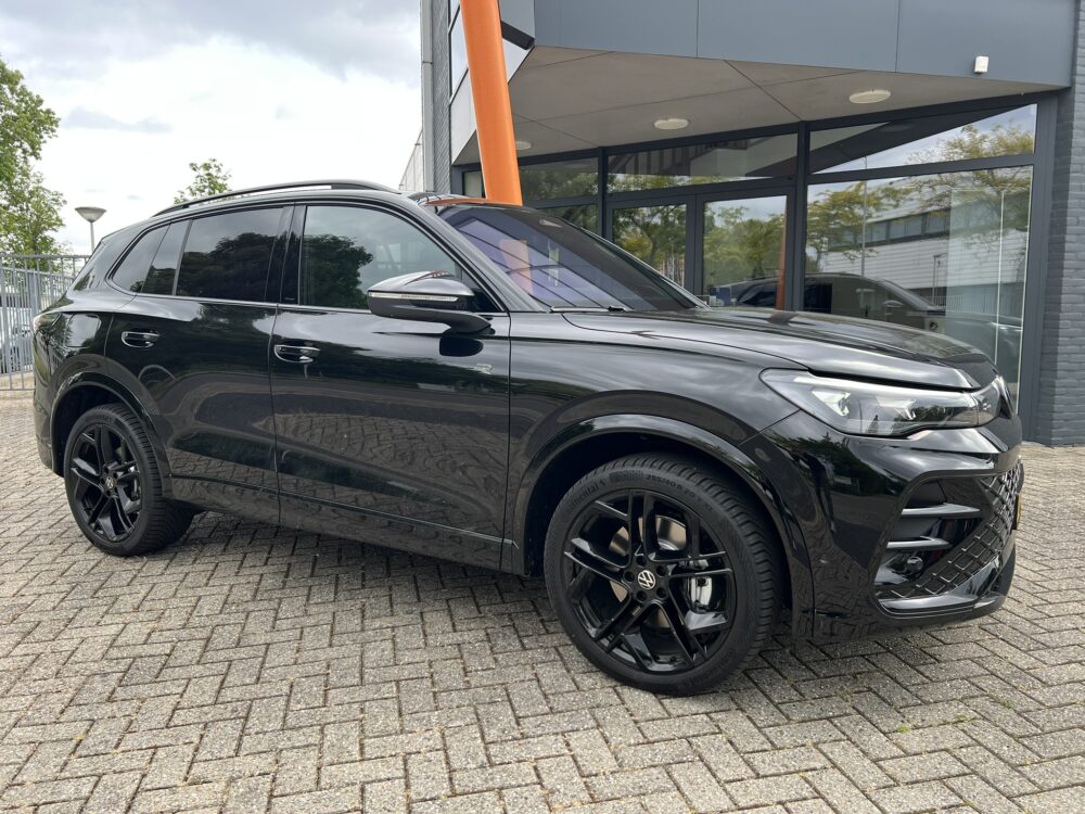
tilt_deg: -6.4
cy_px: 407
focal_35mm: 26
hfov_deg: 67.3
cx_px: 542
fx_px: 815
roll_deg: +0.2
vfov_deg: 53.1
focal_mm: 5.7
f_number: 1.5
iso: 50
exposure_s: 1/552
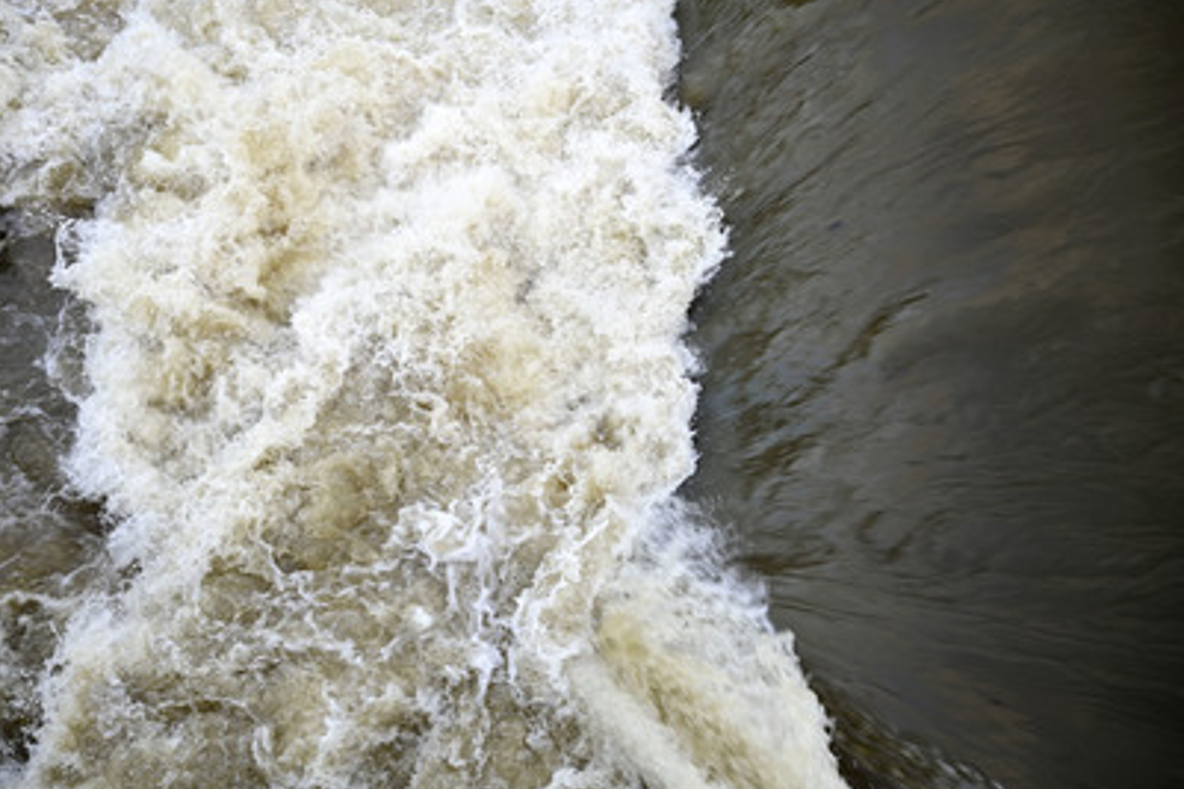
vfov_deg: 47.9
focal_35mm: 27
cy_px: 423
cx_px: 527
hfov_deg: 67.2
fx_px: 888
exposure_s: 1/80
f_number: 2.8
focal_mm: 24
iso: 100
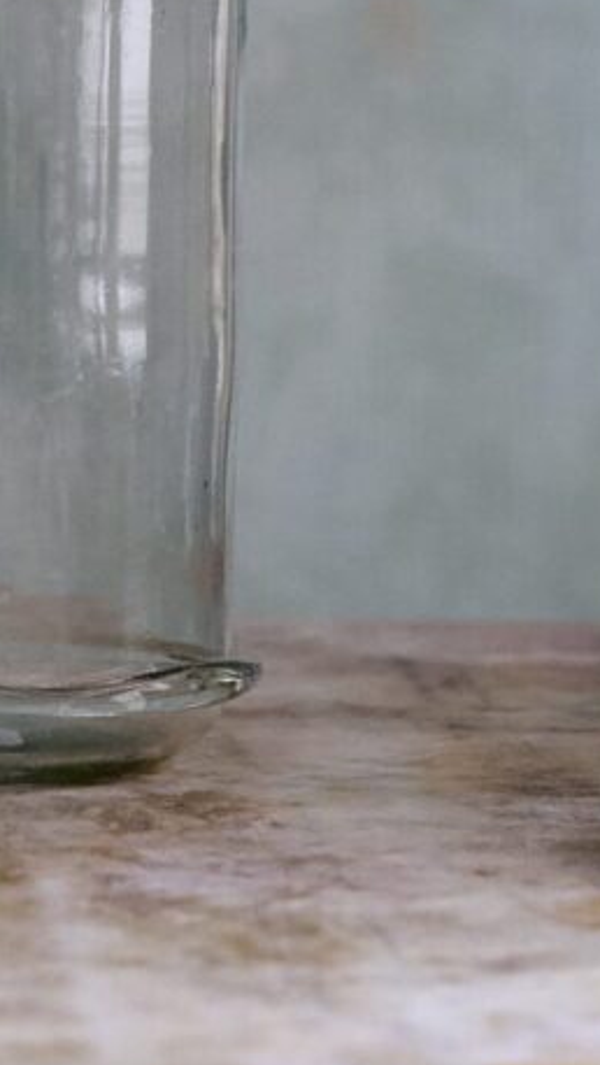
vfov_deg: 10.8
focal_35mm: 198
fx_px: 5594
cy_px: 235
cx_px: -49
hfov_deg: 6.1
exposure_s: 1/100
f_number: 4
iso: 3200
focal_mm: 52
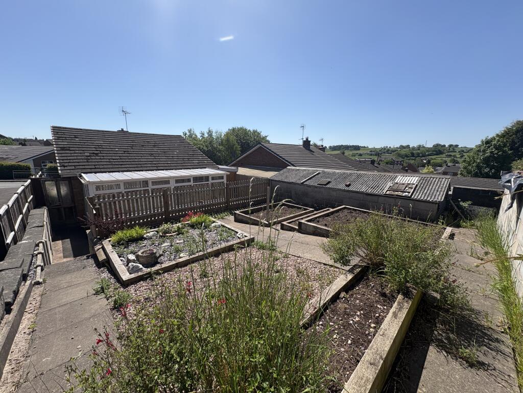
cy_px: 196
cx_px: 262
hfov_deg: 102.1
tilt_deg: -11.8
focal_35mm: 14
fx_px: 212
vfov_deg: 85.7
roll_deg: -1.1
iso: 50
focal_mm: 2.22
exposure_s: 1/1976
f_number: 2.2
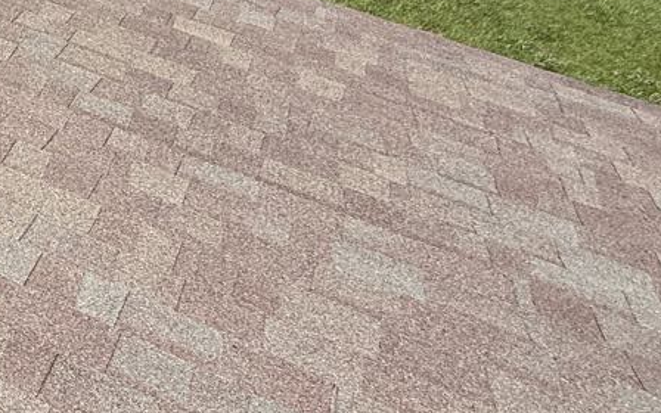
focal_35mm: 53
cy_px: 106
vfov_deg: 24.2
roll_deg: -1.8
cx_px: -348
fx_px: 955
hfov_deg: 26.6
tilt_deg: -40.4
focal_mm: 2.22
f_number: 2.2
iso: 50
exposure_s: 1/1339
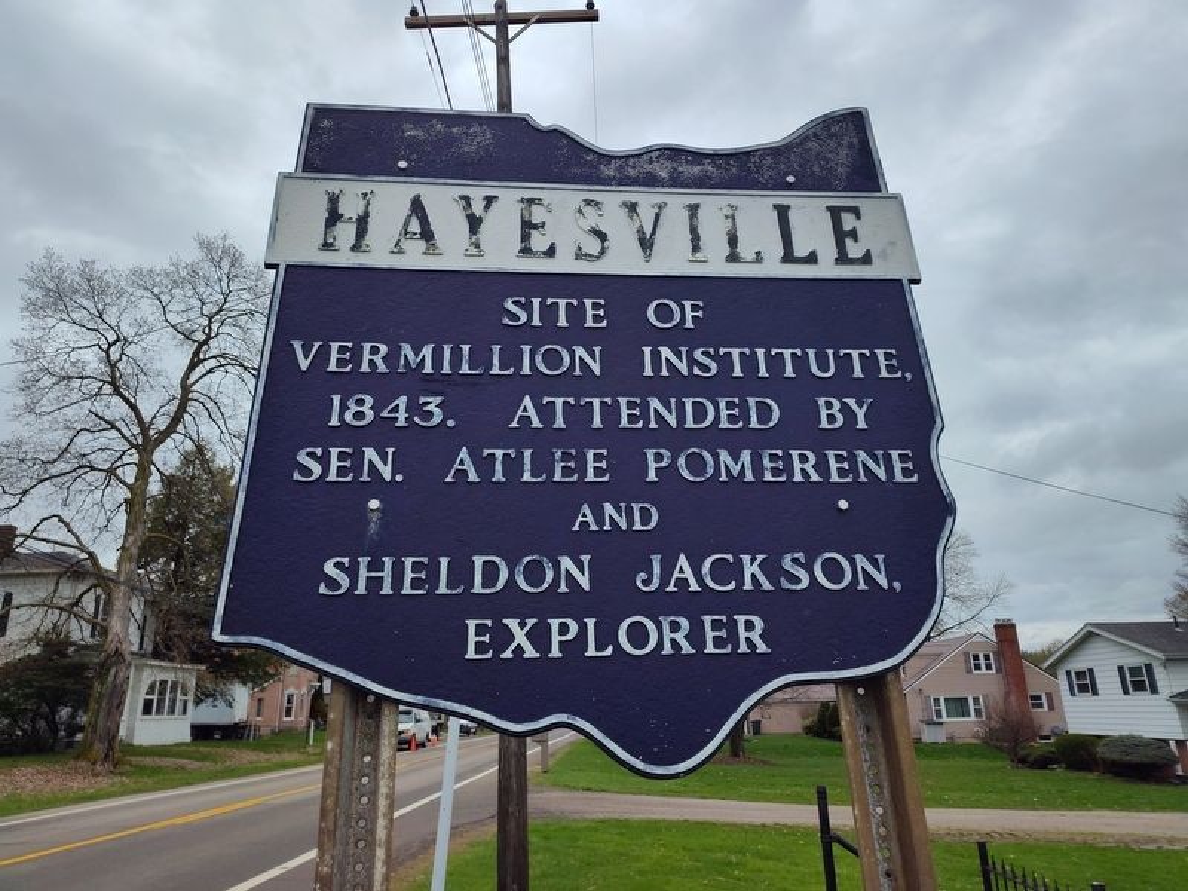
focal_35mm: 23
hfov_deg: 73.9
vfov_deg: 58.9
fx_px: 789
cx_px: 594
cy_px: 446
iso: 100
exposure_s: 1/1340
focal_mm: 5.56
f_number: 1.8
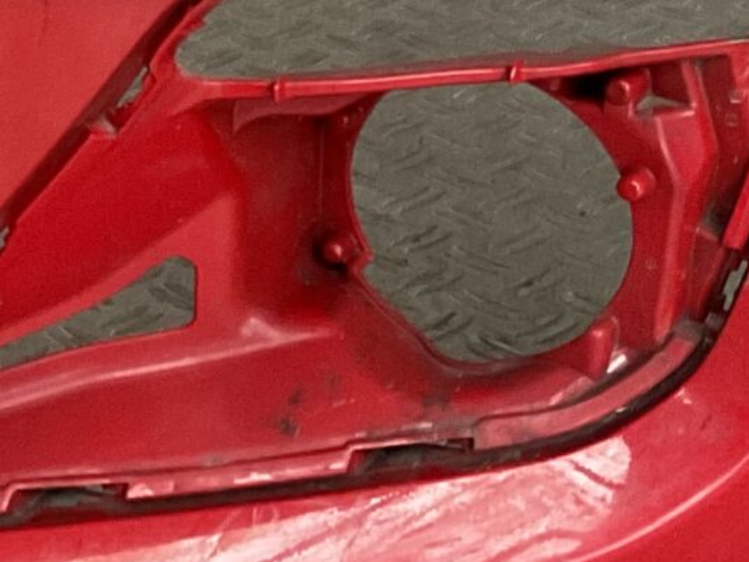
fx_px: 3009
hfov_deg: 13.5
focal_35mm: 139
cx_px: -303
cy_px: -90
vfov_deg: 10.5
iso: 200
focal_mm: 3
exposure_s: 1/60
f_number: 1.8
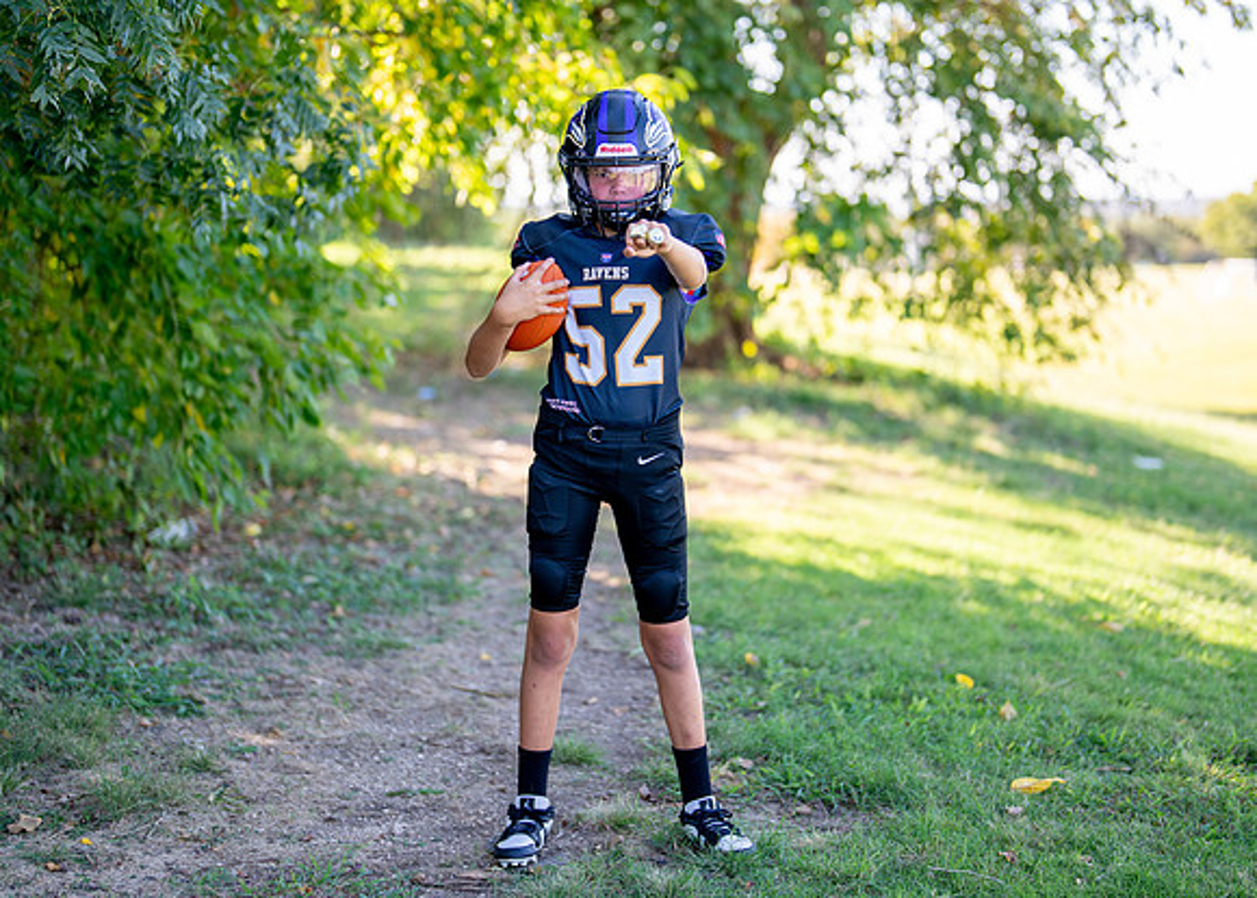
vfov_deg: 22.3
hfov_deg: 30.9
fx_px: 2272
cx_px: 624
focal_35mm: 64
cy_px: 392
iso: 100
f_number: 1.2
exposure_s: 1/1000
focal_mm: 50
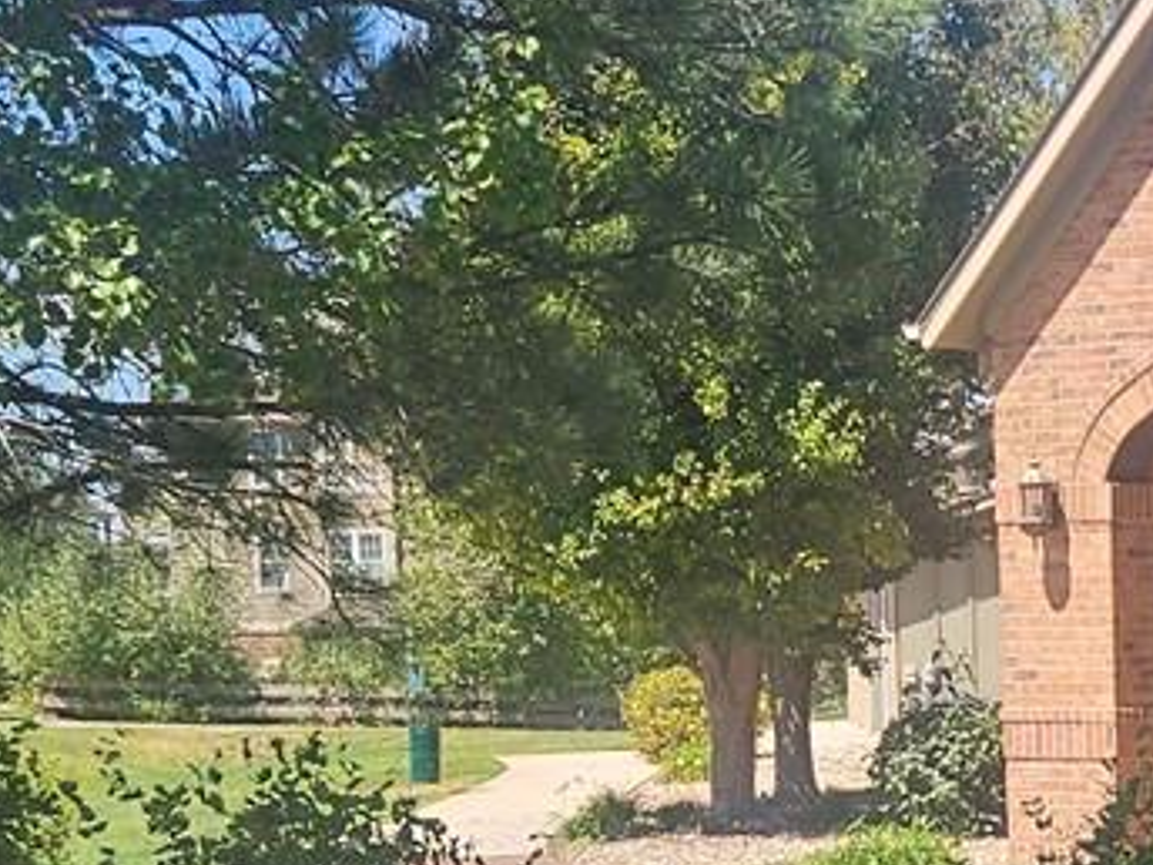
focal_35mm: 107
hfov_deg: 17.7
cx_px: 1267
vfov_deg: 13.5
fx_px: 3564
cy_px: 1023
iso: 25
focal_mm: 5.4
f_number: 1.8
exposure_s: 1/1036
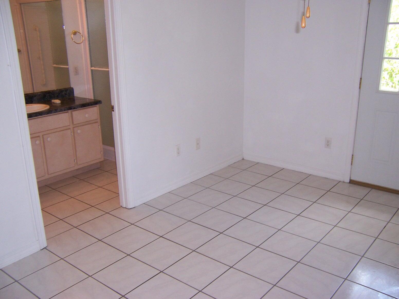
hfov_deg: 55.4
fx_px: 380
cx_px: 200
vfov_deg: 42.9
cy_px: 150
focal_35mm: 33
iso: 140
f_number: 2.8
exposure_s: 1/60
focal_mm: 5.5
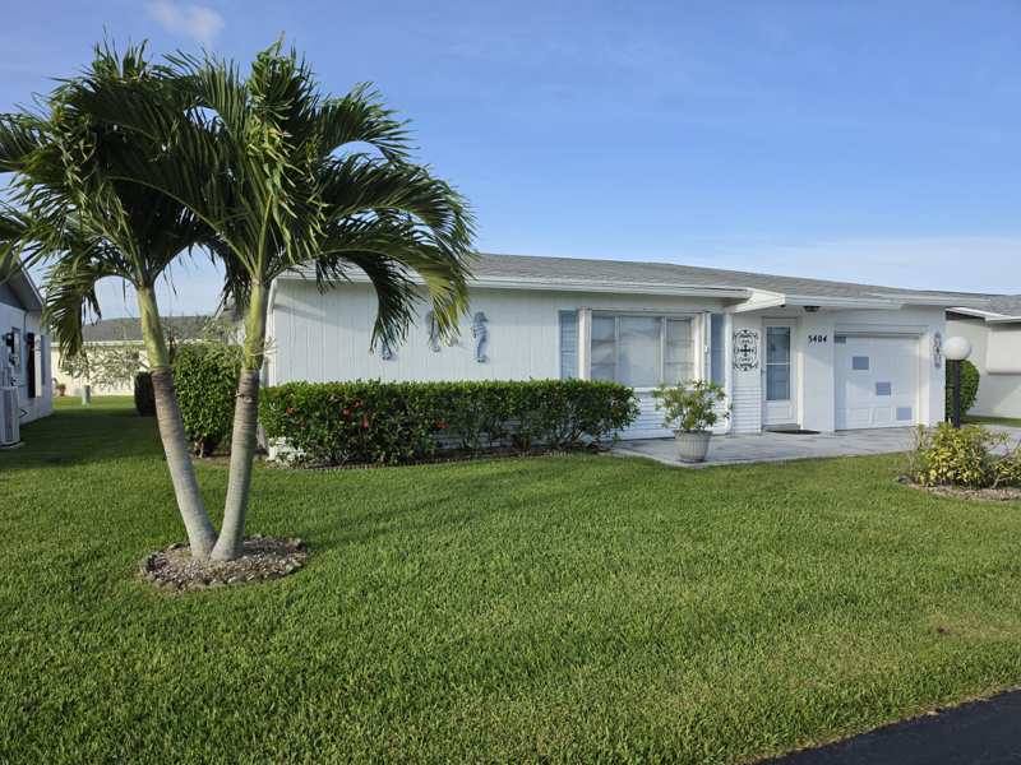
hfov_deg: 73.9
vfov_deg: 58.9
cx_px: 510
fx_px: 678
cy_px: 382
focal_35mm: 23
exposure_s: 1/4648
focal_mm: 6.5
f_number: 1.4
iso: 64
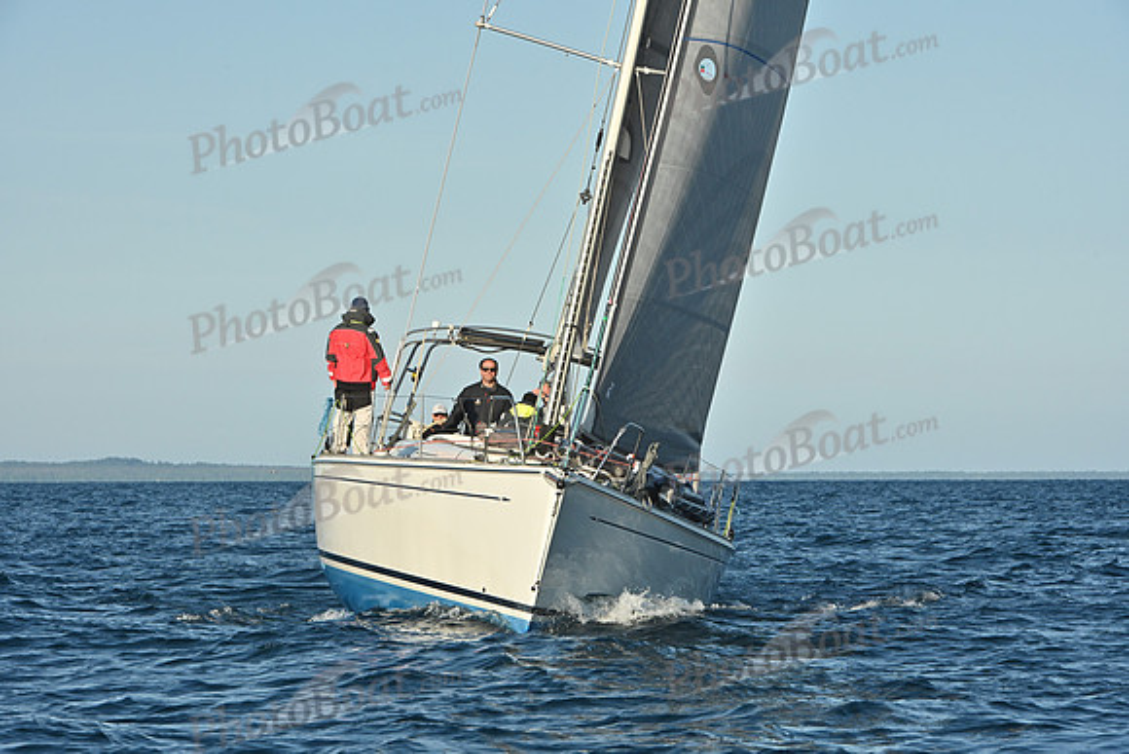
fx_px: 5332
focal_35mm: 170
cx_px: 564
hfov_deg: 12.1
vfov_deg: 8.1
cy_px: 377
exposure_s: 1/1000
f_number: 13
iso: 800
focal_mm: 170
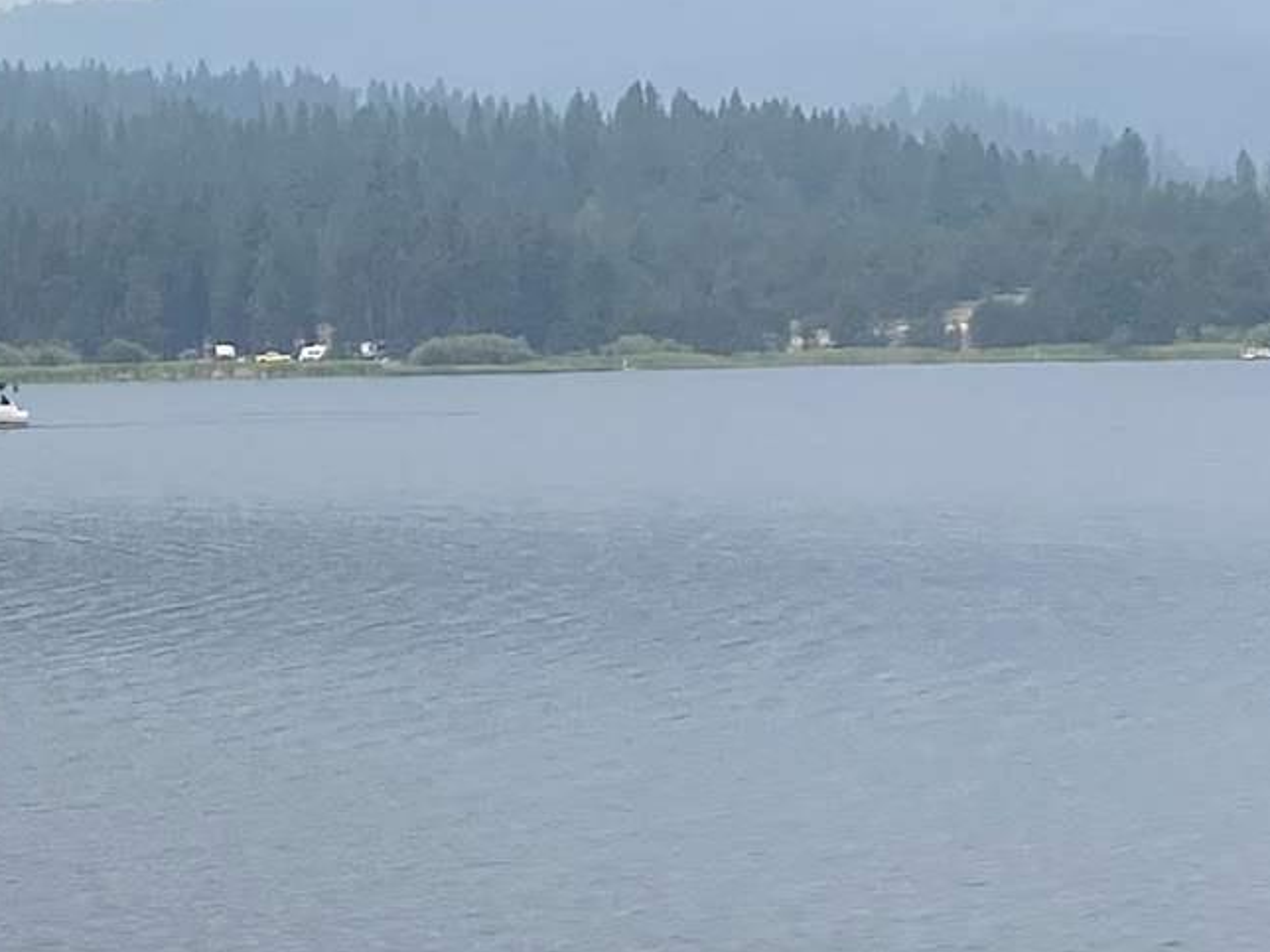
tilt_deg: -4.8
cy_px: 686
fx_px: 4549
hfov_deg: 12.7
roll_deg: +1.9
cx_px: -1698
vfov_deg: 11.9
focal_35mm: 124
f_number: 1.8
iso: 32
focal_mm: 4.25
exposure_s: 1/3300
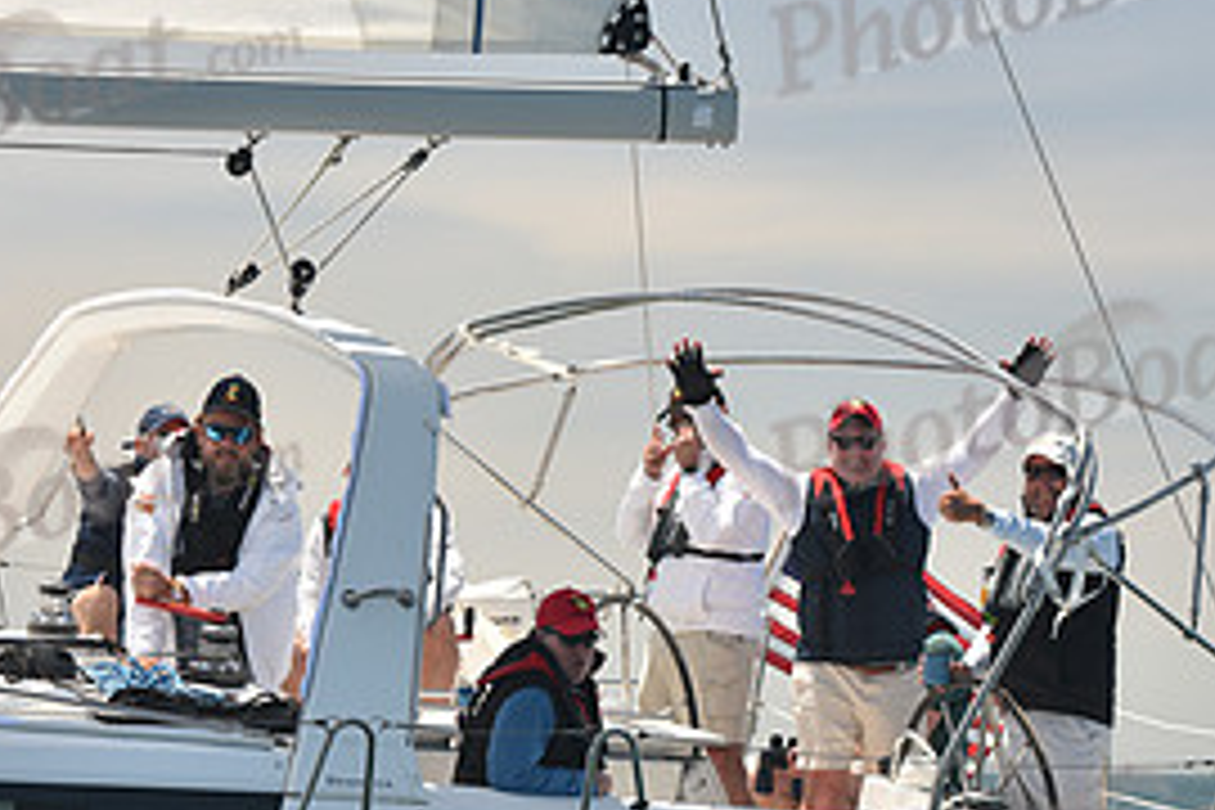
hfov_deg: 10.1
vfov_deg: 6.7
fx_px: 6884
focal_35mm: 204
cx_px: 540
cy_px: 691
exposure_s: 1/800
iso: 250
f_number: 4.5
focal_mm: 95
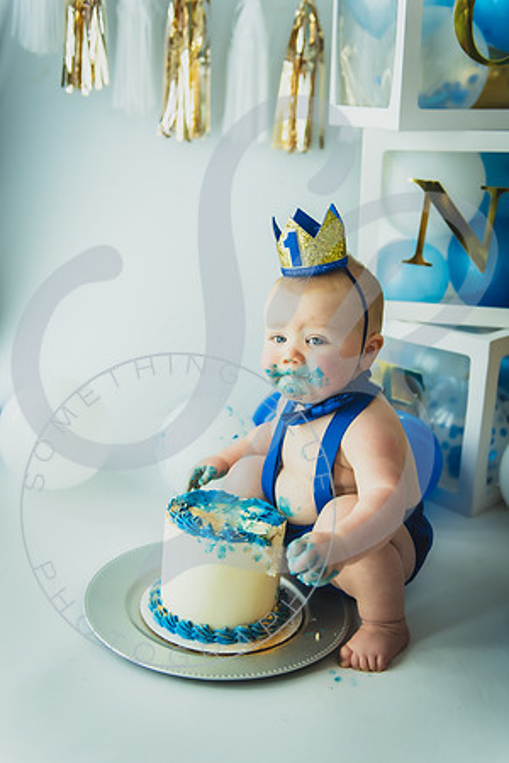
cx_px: 254
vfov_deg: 50.7
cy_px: 382
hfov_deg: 35.1
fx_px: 806
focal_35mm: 38
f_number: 2.8
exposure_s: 1/125
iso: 200
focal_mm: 38
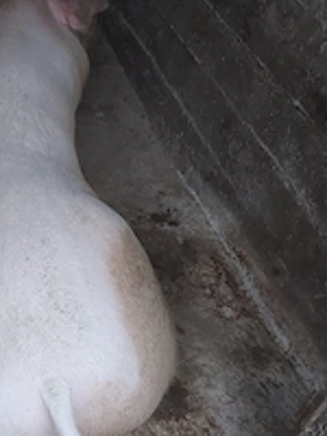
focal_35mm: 48
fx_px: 605
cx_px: 35
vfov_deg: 39.7
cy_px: 225
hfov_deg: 29.1
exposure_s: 1/33
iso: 200
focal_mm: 5.23
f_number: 1.8
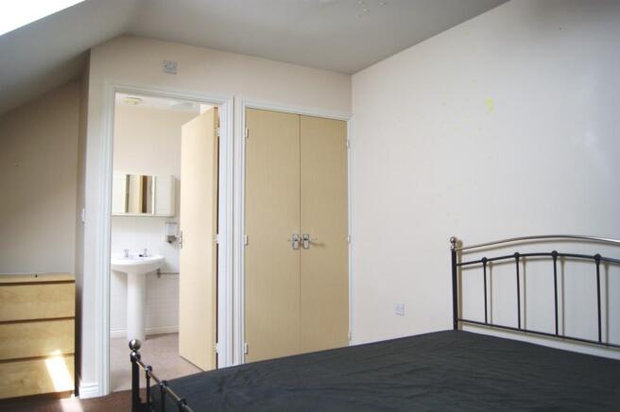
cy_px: 206
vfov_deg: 34.1
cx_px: 310
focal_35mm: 39
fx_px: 671
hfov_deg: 49.6
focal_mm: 26
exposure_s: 1/50
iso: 125
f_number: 4.5
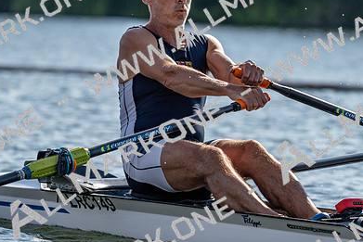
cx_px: 199
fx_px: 4186
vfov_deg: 3.3
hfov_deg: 5.0
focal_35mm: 415
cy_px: 97
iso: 200
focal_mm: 280
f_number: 5.6
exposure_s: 1/1600
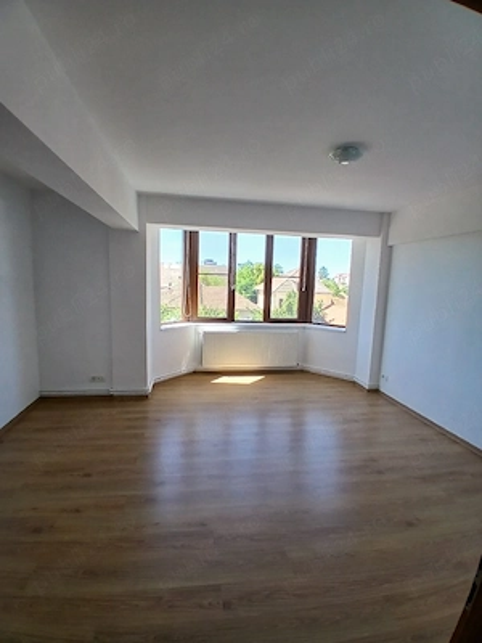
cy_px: 322
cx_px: 241
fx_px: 316
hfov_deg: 74.7
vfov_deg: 91.0
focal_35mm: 17
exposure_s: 1/100
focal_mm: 1.4
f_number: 2.2
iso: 50
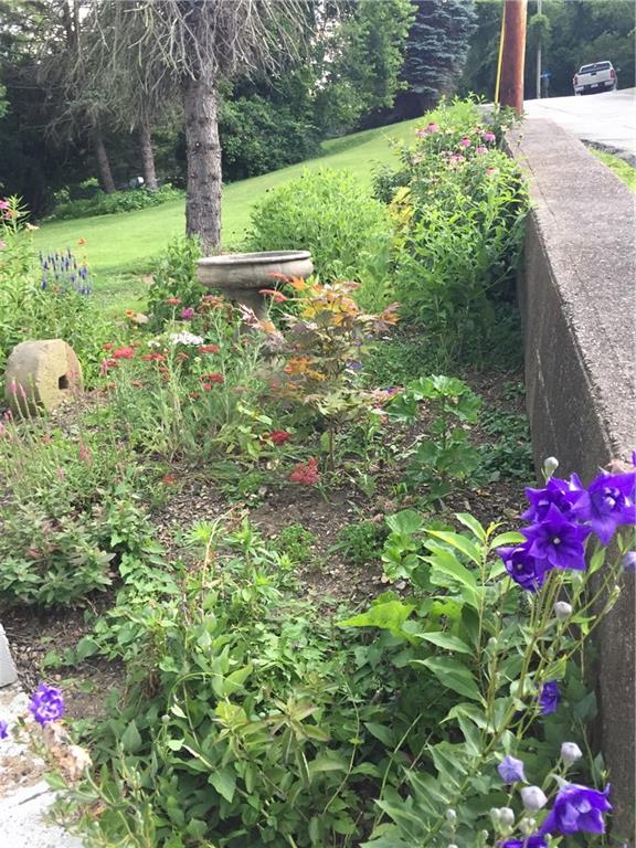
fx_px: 710
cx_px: 318
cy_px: 424
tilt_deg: -13.4
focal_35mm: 29
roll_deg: +1.5
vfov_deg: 61.7
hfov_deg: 48.2
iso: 40
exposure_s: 1/30
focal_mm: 4.15
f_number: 2.2
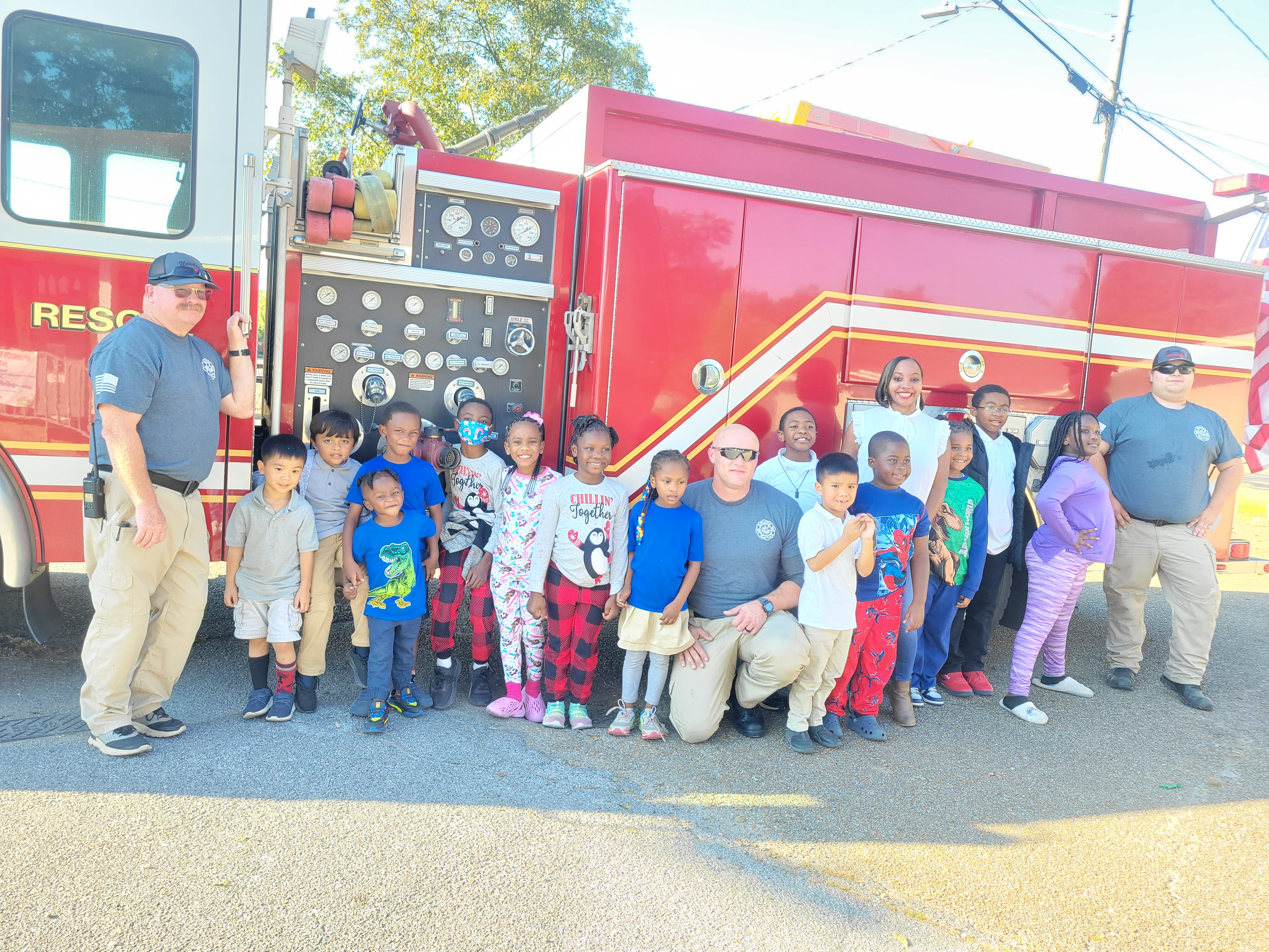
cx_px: 634
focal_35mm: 26
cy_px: 476
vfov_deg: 53.1
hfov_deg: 67.3
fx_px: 953
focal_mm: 5.4
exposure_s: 1/120
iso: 64
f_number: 1.8
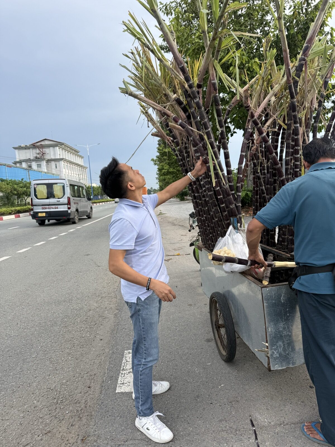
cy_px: 224
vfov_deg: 71.6
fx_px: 310
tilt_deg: -3.2
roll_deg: +3.7
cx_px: 168
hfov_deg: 56.8
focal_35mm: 24
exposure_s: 1/1075
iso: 80
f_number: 1.78
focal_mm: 6.76
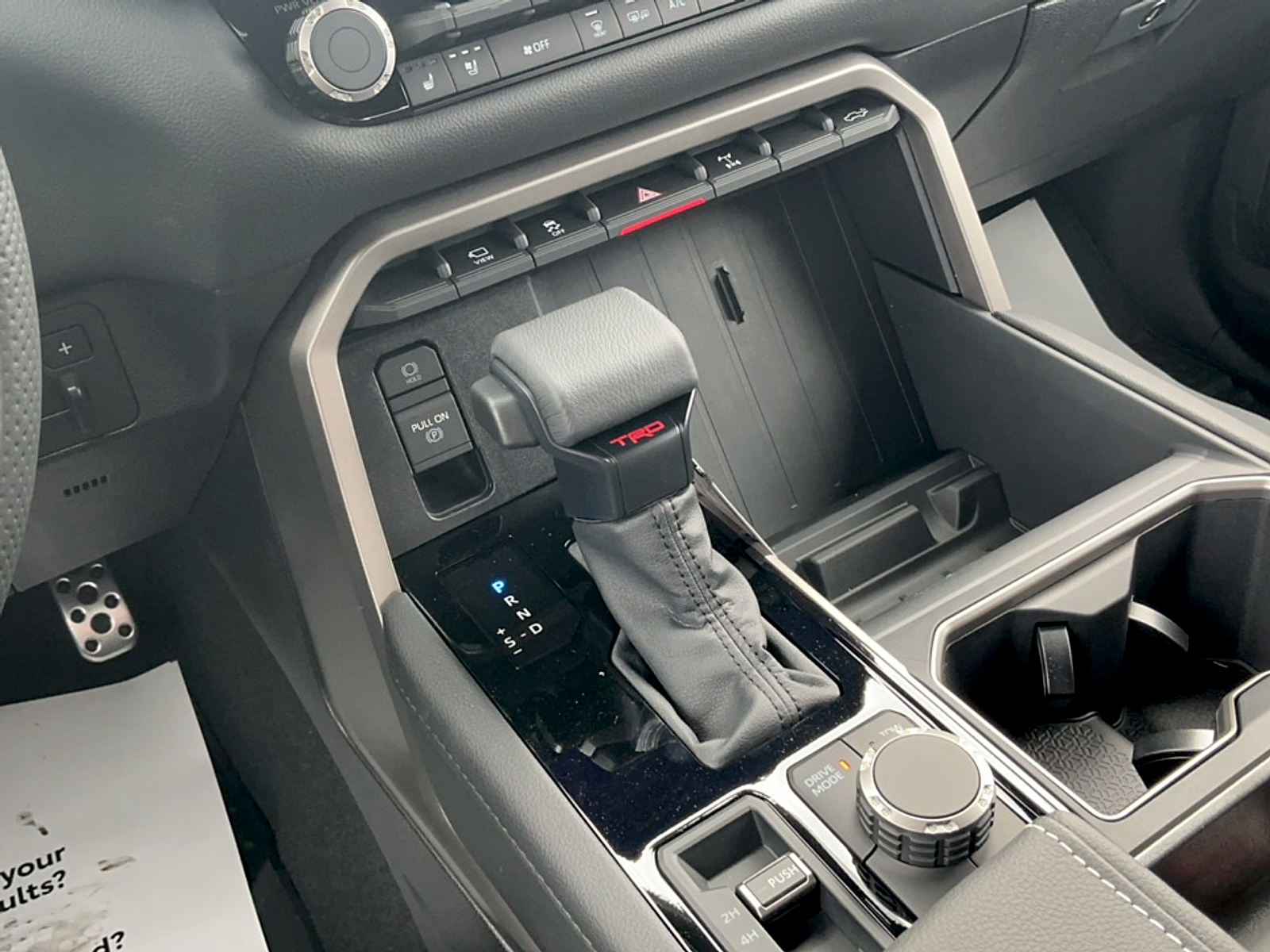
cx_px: 635
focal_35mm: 30
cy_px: 476
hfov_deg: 60.0
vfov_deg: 46.8
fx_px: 1101
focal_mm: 3
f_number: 1.8
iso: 64
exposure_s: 1/60
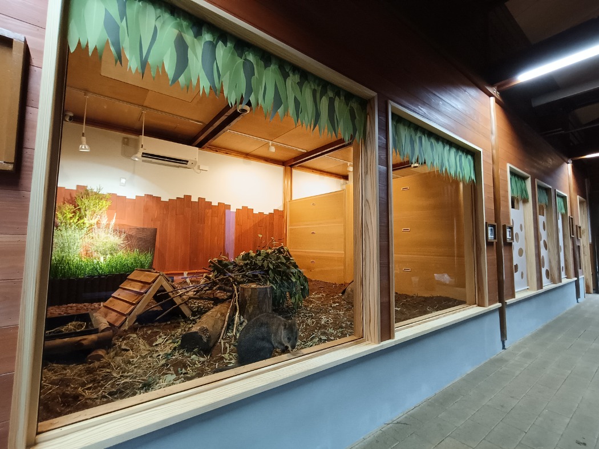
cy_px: 224
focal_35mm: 16
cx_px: 300
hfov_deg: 94.5
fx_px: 277
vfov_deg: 78.1
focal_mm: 1.68
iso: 400
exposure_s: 1/16.7
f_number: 2.2
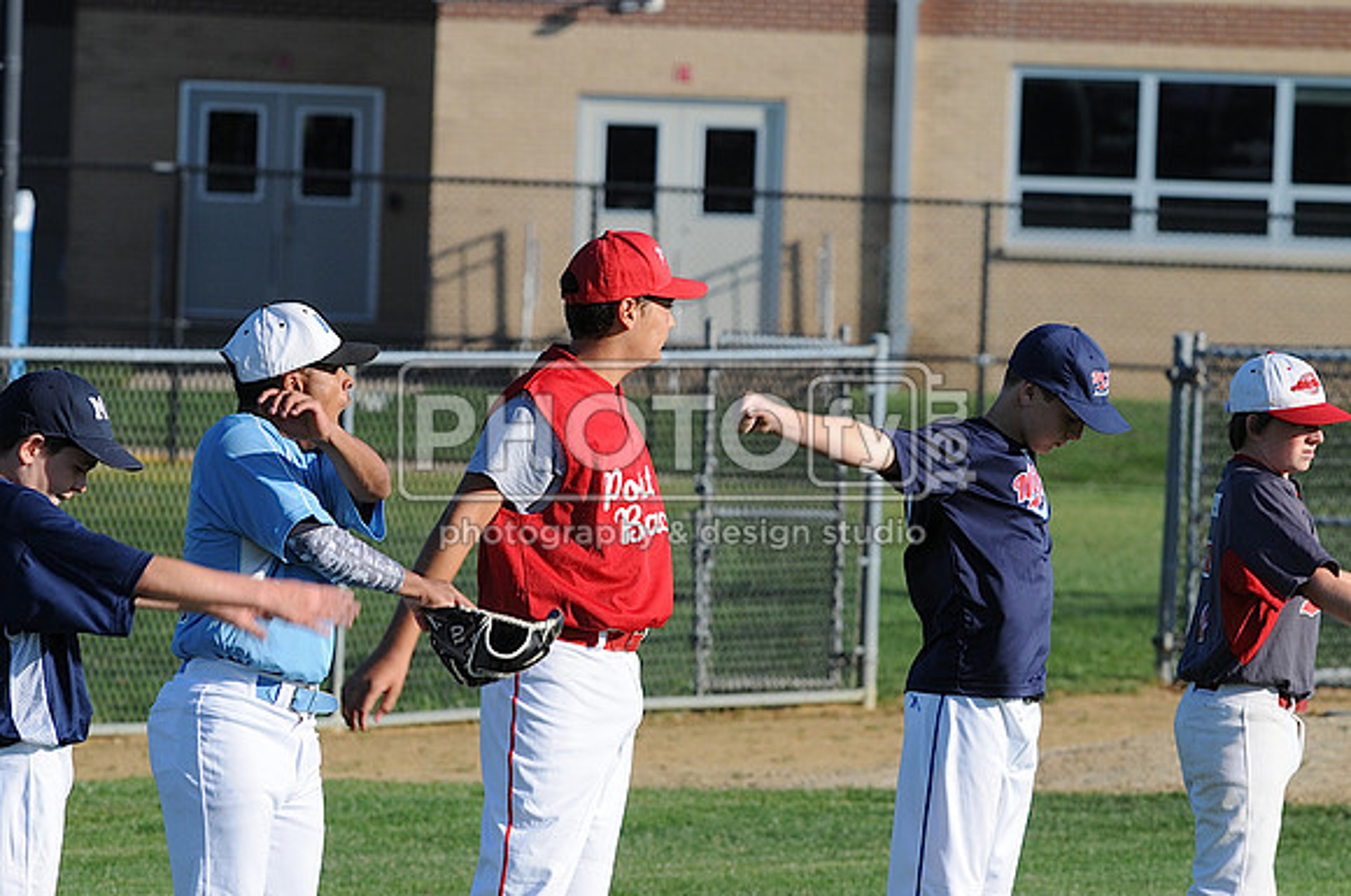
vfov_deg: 3.0
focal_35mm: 450
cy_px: 448
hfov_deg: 4.6
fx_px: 16864
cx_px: 676
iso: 200
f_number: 11
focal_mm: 300
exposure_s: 1/250
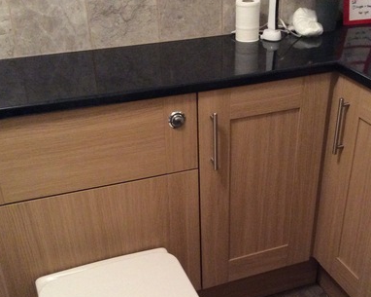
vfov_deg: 30.4
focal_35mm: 49
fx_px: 538
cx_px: 227
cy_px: 216
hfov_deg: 37.9
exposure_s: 1/17
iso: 250
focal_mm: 3.3
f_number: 2.4
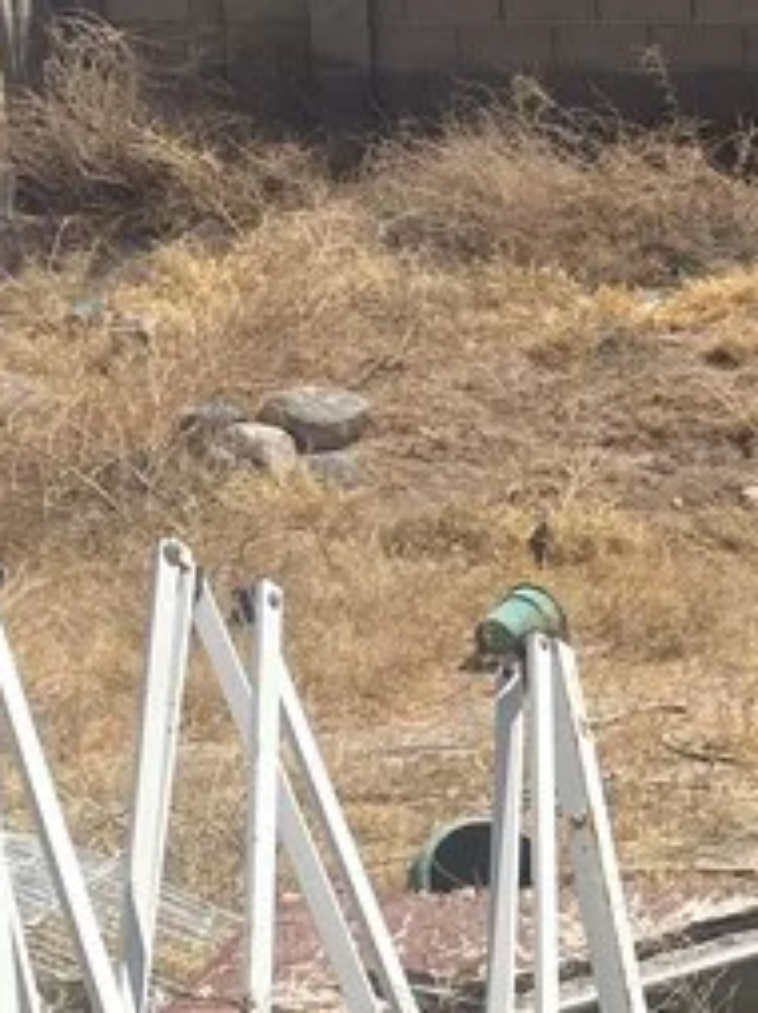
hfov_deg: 12.7
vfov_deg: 18.7
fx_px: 3071
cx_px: 1412
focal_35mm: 105
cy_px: 427
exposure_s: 1/2967
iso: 32
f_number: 1.8
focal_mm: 4.25
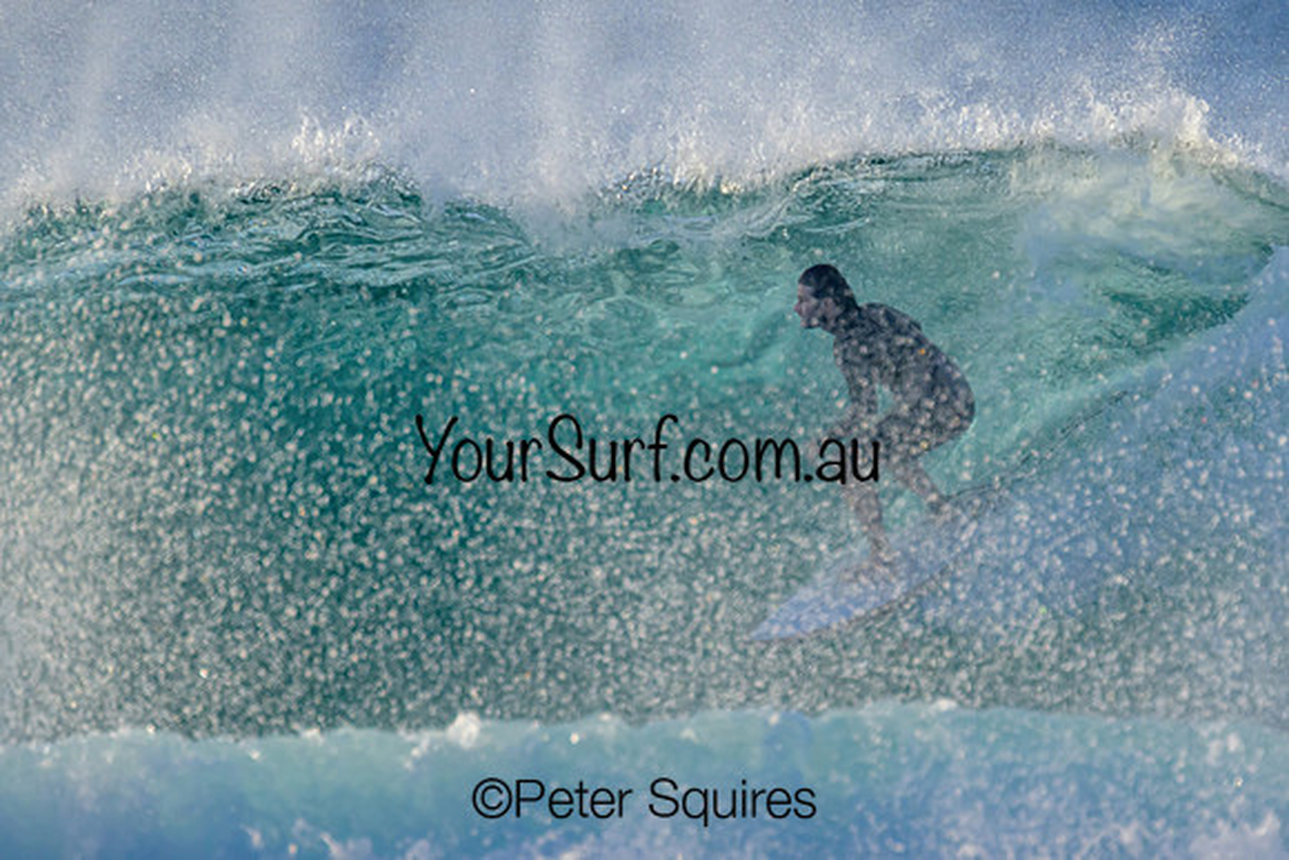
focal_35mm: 1015
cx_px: 800
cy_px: 326
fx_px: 36341
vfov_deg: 1.4
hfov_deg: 2.0
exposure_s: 1/2000
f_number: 11
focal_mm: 800
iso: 1400
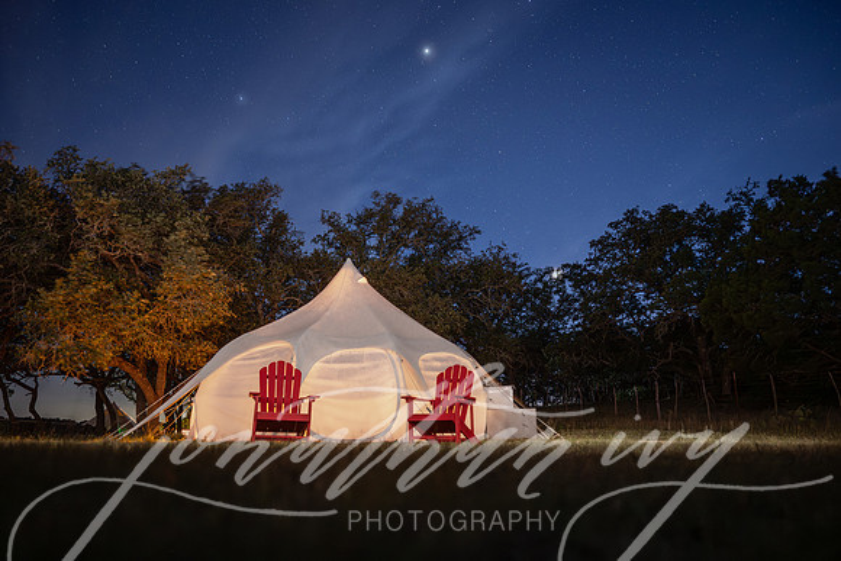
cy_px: 280
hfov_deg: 70.5
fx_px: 595
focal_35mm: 25
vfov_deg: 50.5
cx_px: 420
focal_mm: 24
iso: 320
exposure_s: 20
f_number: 2.8
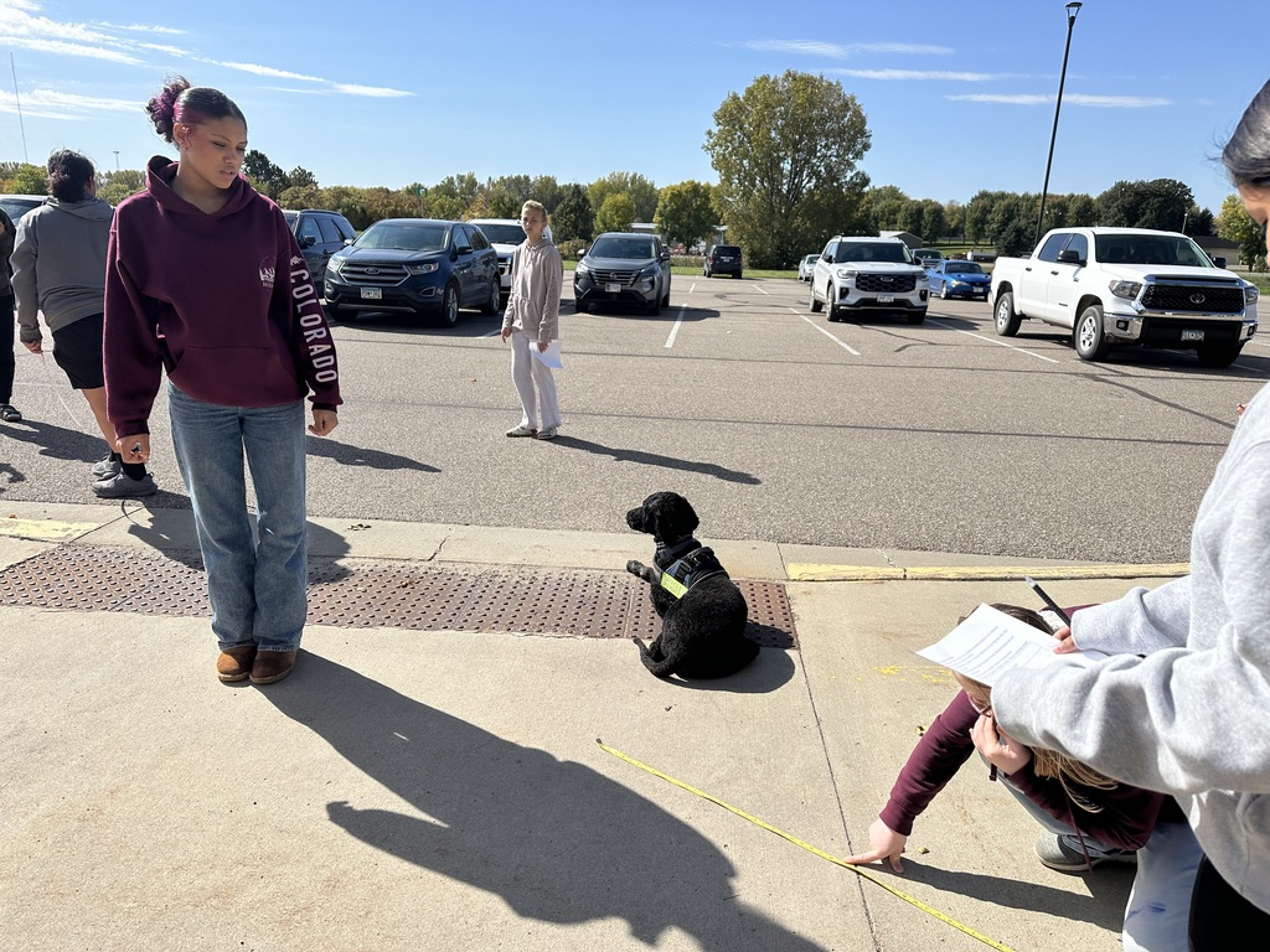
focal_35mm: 24
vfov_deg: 56.8
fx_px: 881
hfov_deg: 71.6
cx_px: 635
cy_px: 476
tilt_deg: -15.5
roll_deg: -2.9
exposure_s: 1/6211
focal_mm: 6.86
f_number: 1.78
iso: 80
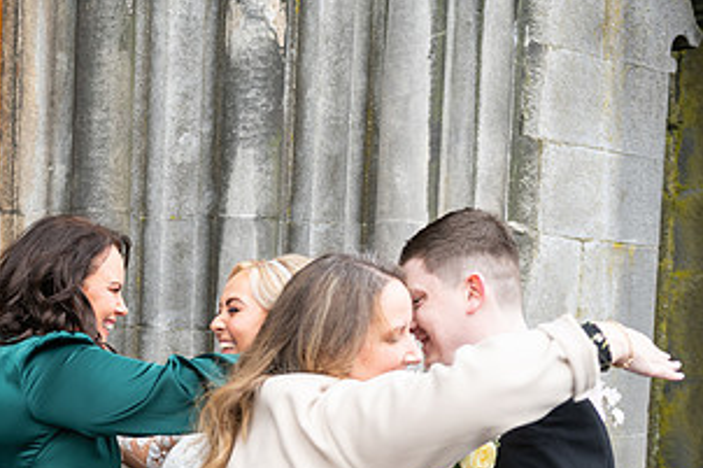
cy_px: 448
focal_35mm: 73
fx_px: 1425
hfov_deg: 27.6
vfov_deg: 18.3
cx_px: 244
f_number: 3.5
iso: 125
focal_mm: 38
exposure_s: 1/160
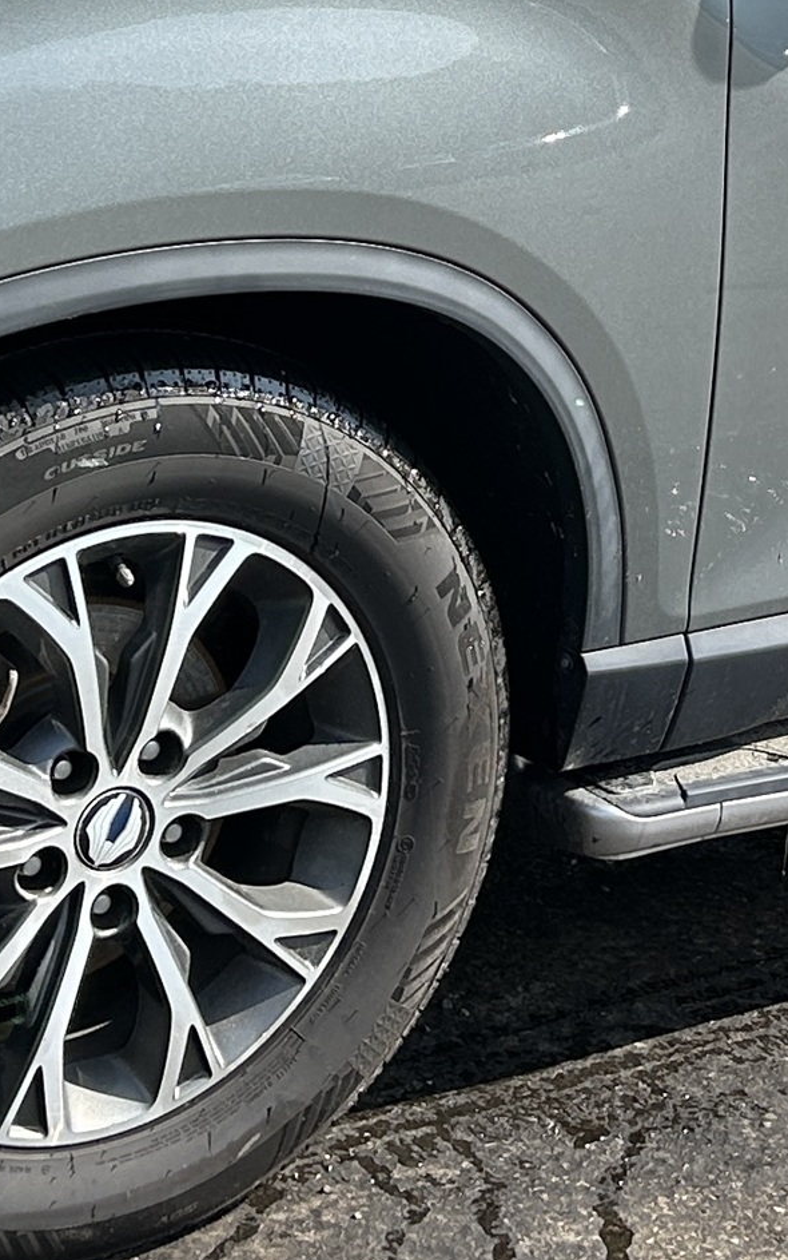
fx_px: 3639
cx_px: 593
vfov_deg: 19.2
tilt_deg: -7.7
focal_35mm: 106
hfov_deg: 12.3
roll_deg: -3.7
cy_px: 93
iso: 50
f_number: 1.5
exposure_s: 1/2008
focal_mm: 5.7
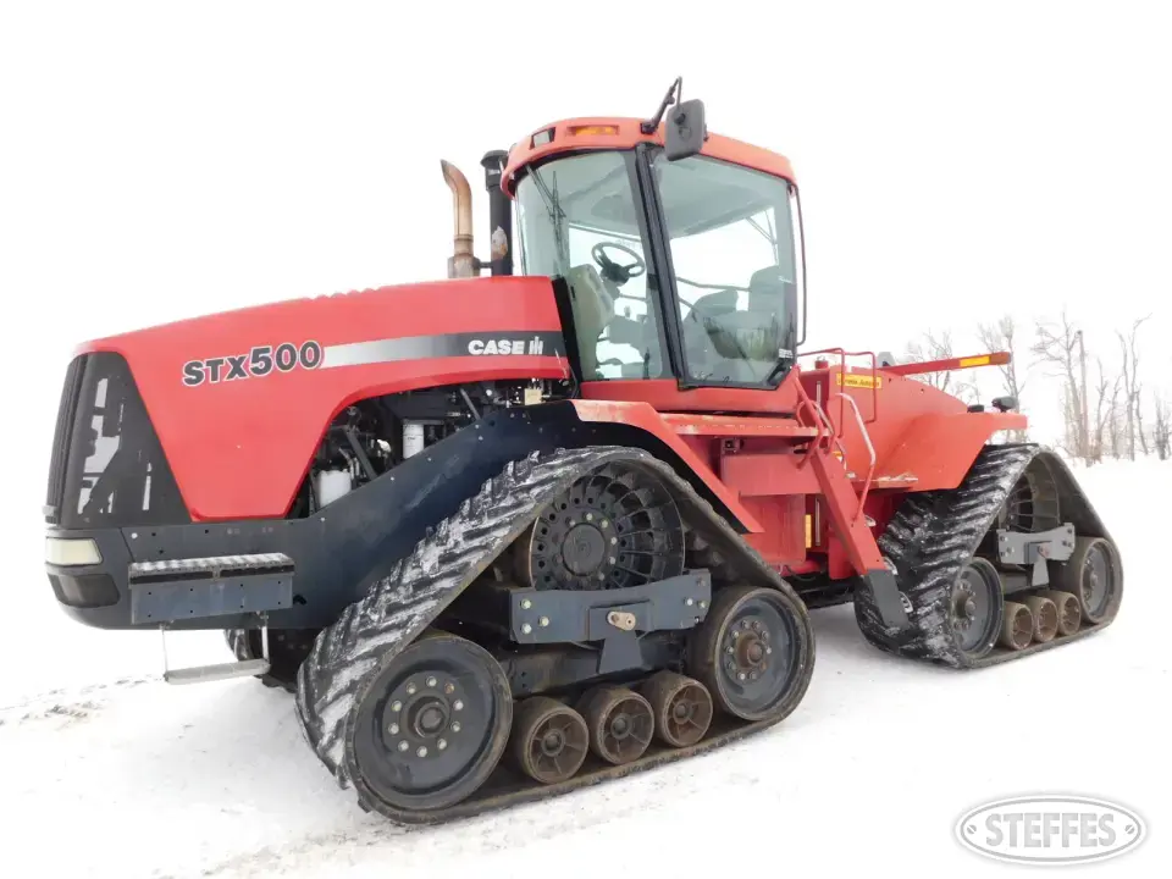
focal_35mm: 23
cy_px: 440
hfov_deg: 73.9
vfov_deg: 58.9
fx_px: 779
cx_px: 586
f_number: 3
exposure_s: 1/400
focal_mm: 4
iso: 125
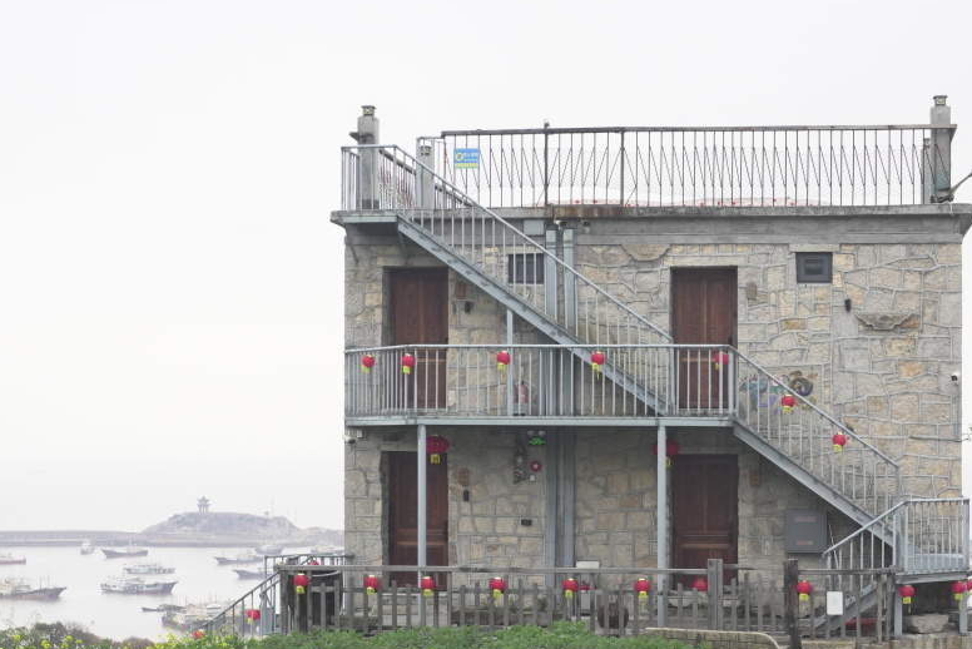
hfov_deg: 30.0
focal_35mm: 67
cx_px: 638
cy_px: 419
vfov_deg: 20.3
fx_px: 1805
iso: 640
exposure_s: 1/125
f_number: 8
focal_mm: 27
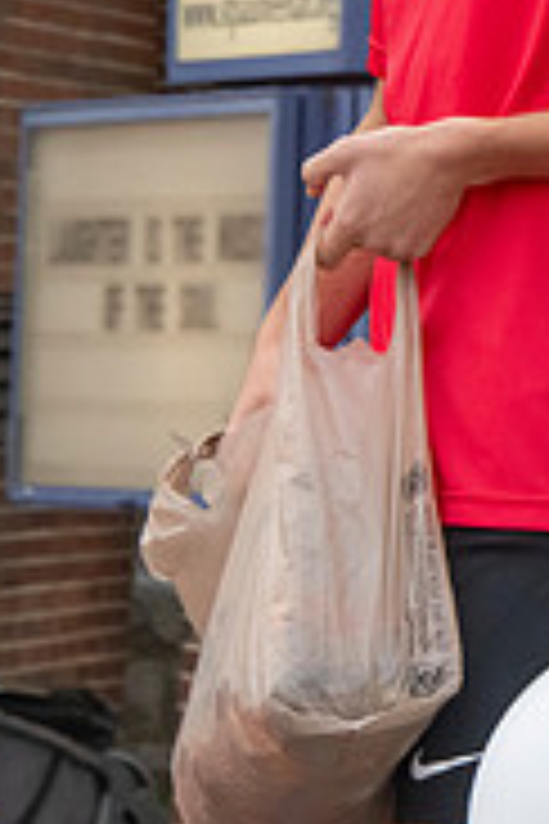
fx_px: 9058
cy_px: 11
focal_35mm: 396
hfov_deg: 3.4
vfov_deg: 5.2
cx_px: 1166
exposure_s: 1/320
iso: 3200
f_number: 11
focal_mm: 125
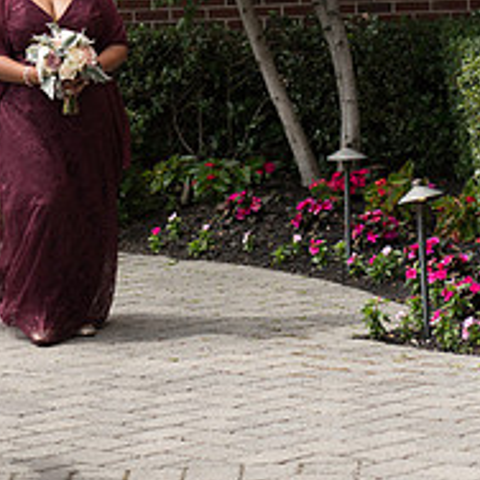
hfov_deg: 9.5
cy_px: 116
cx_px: 66
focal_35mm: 184
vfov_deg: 9.5
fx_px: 2887
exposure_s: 1/640
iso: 64
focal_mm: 70
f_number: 2.8
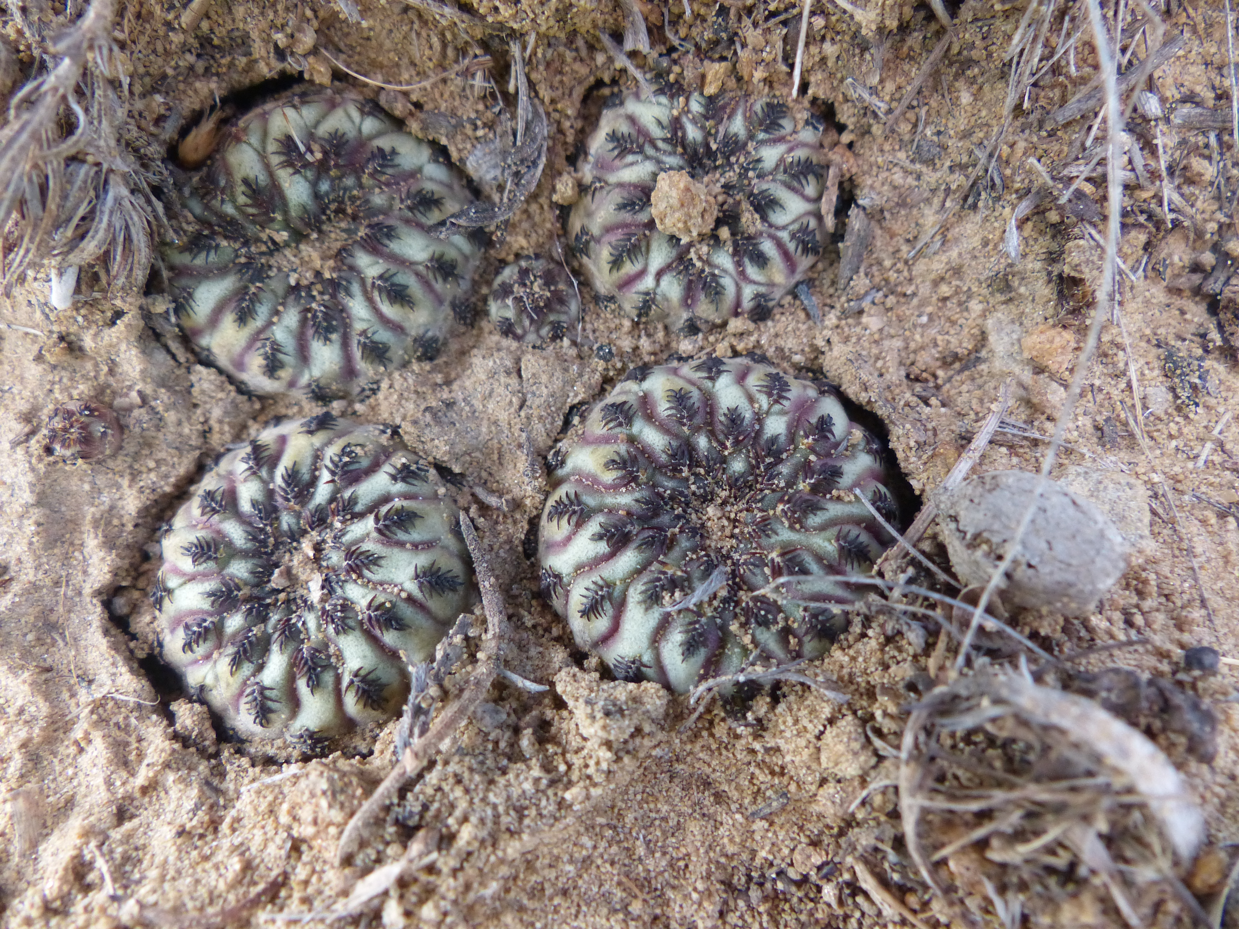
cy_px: 464
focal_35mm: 25
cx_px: 620
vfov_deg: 54.9
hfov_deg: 69.4
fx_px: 895
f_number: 2.8
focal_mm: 4.5
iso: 400
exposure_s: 1/100
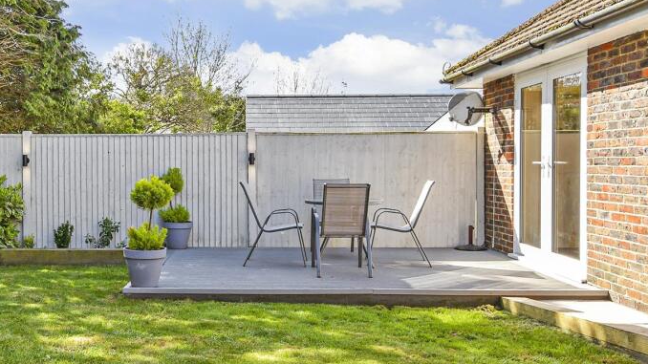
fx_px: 653
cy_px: 232
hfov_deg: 50.7
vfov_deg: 31.0
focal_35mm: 38
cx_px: 166
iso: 200
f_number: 8
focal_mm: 16
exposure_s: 1/125
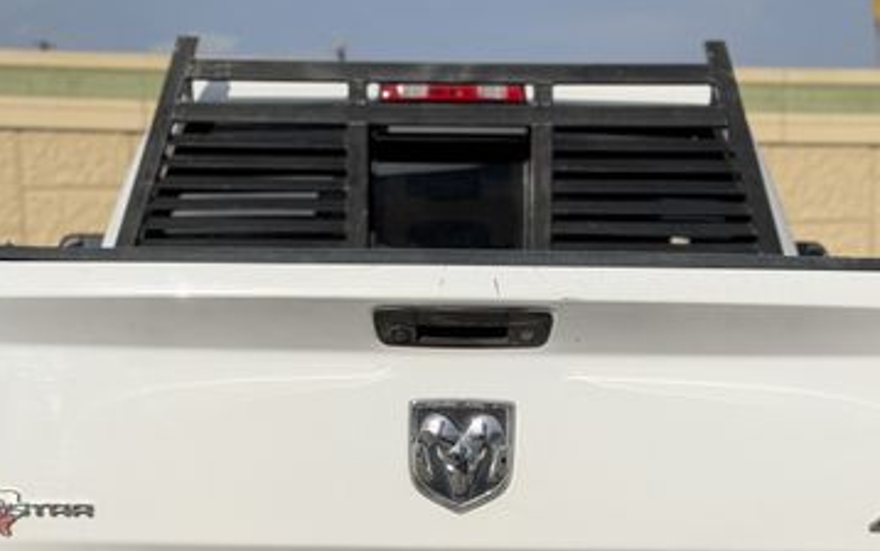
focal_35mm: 91
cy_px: 578
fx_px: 2183
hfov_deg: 22.8
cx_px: 450
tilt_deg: -6.9
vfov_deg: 14.1
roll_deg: +1.7
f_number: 1.78
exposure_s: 1/6024
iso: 64
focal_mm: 6.76
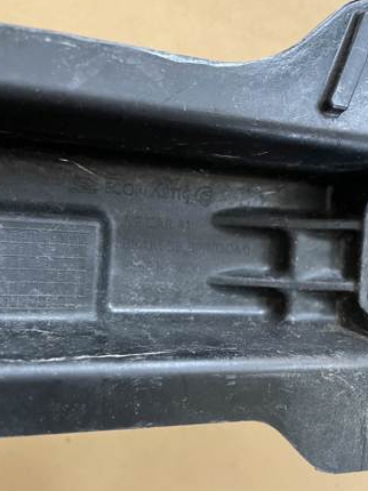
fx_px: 411
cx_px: 193
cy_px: 266
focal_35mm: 29
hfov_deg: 48.2
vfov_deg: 61.6
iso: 500
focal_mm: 5.1
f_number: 1.6
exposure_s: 1/41
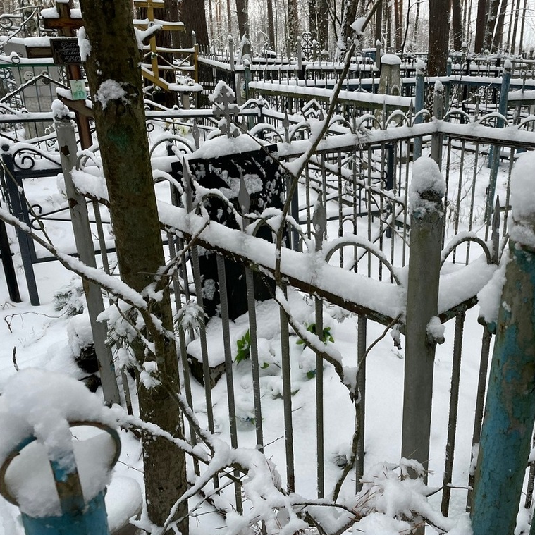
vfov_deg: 52.5
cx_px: 358
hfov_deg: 51.5
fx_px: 542
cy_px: 269
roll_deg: -1.7
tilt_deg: -19.4
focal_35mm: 31
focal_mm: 4.2
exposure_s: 1/121
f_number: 1.6
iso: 125
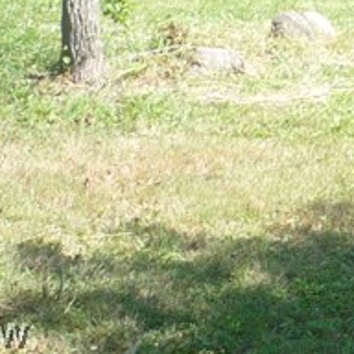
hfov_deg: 10.4
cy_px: -347
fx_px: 1747
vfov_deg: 10.6
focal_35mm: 151
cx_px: 780
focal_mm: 5.2
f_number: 3.3
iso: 100
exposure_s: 1/250
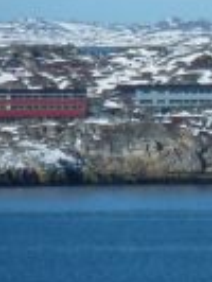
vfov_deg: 1.5
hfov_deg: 1.1
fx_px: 10998
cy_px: 81
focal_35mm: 1349
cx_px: 420
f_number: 5.6
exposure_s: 1/500
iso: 80
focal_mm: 49.2
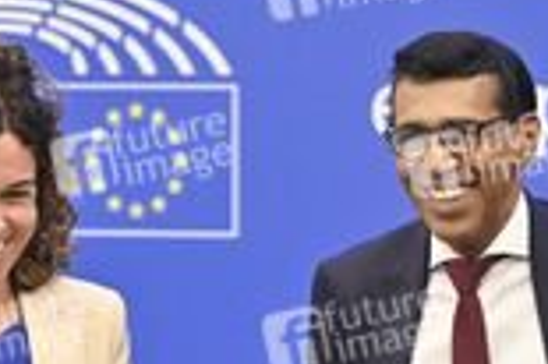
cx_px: 401
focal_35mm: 408
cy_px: 421
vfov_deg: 3.4
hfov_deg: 5.1
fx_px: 6204
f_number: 2.8
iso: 2500
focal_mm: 140
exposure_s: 1/320
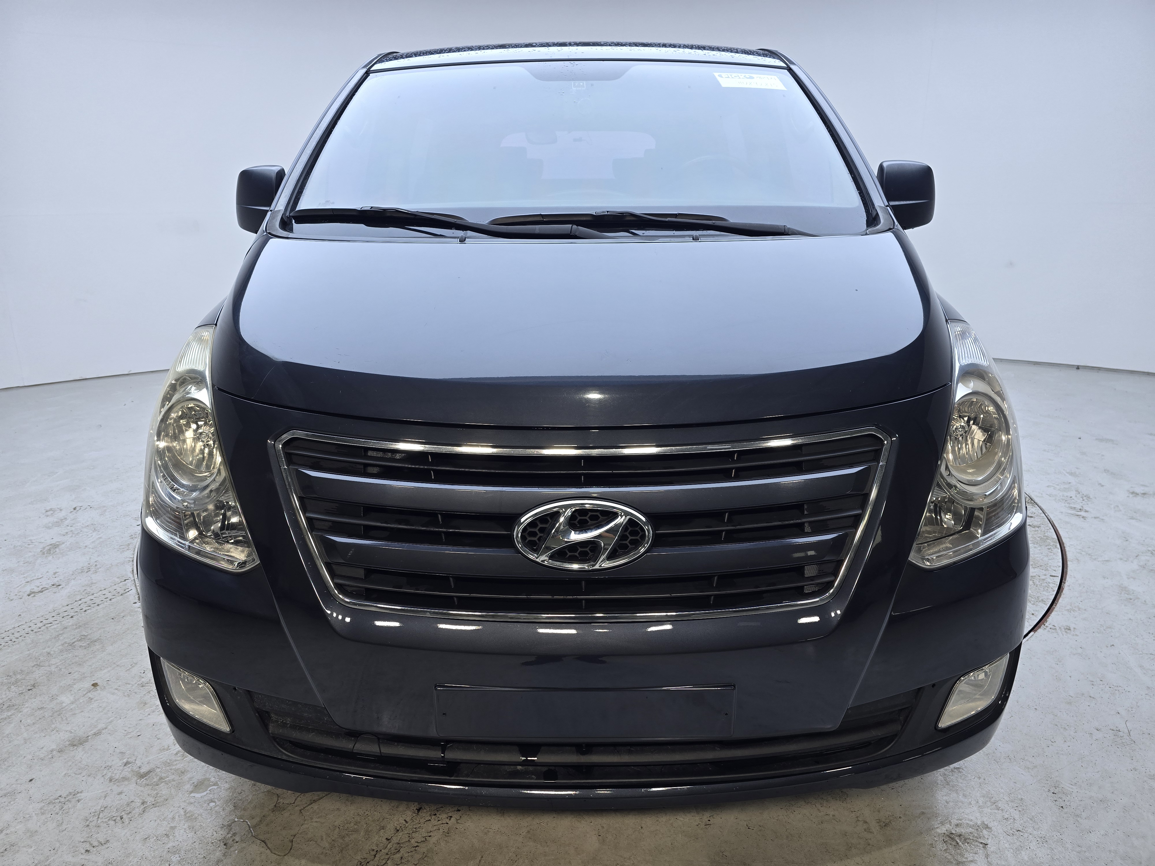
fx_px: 767
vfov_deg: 58.9
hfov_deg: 73.9
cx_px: 578
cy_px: 433
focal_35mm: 23
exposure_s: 1/180
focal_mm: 6.3
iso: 100
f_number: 1.7
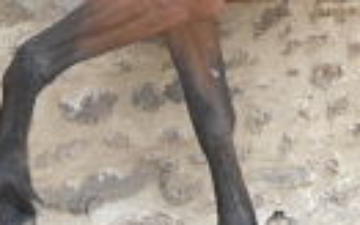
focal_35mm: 120
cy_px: -115
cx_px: 272
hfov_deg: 17.3
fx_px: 1178
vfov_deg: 10.5
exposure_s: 1/350
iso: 80
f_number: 2.8
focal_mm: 6.3
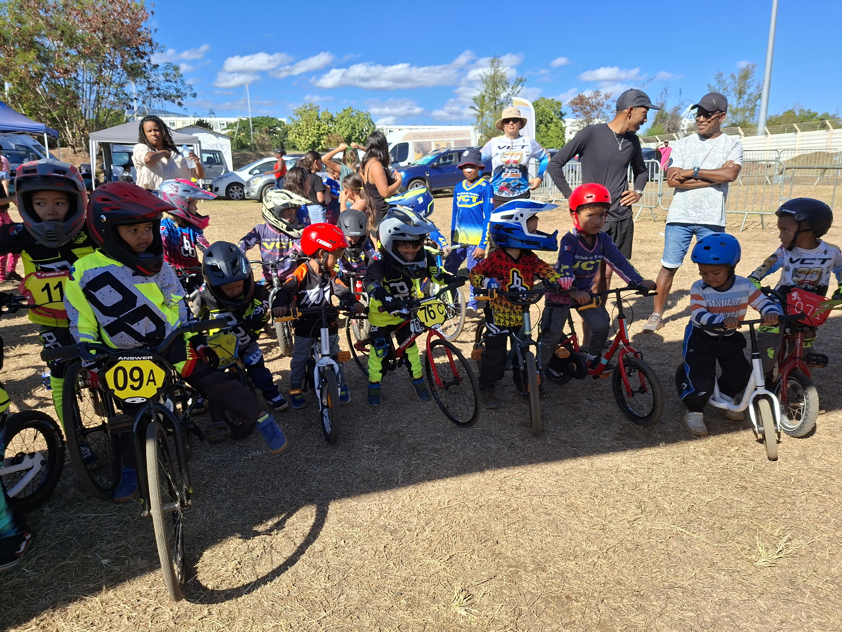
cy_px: 316
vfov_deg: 58.9
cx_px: 421
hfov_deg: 73.9
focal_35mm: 23
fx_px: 559
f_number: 1.8
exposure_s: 1/1669
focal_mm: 5.54
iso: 50
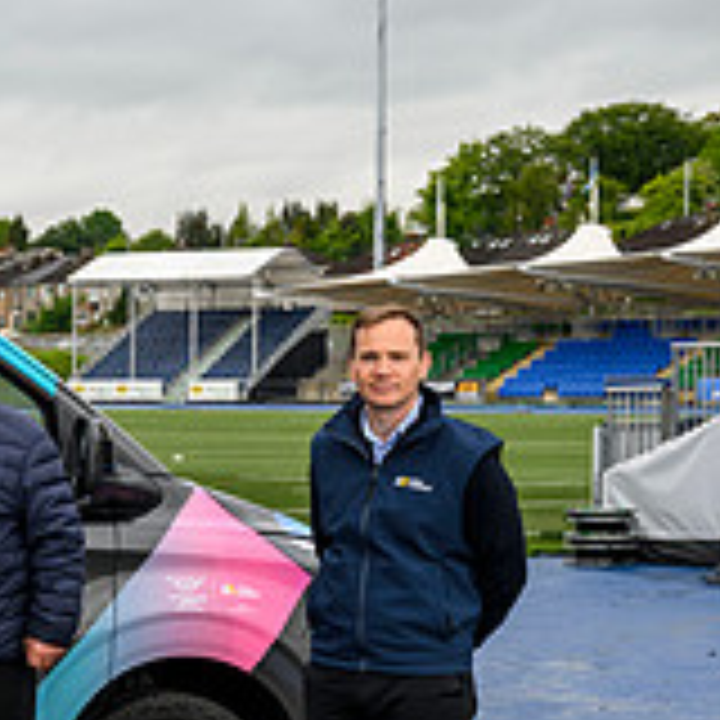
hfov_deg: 12.9
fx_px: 2894
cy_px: 614
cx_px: -580
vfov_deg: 14.1
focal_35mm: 123
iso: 250
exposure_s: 1/160
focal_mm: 40
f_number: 7.1
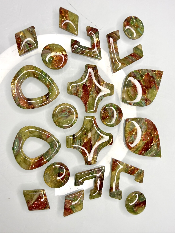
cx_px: 88
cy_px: 116
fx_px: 162
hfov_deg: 56.8
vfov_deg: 71.6
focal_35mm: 24
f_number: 2.2
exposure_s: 1/120
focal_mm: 2.22
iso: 100
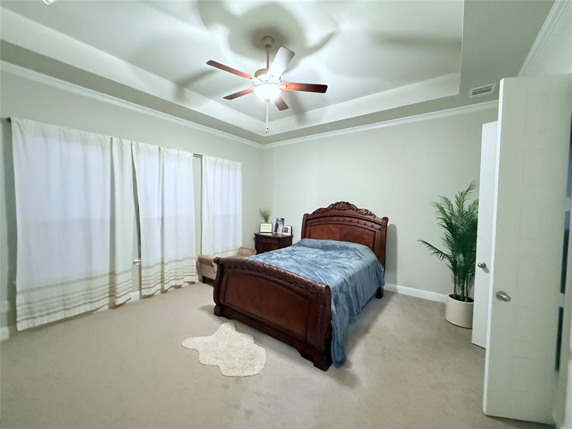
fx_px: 231
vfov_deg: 85.7
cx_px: 286
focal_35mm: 14
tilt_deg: -2.1
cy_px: 214
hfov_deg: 102.1
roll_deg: -1.0
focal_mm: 2.22
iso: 1250
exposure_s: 1/60
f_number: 2.2
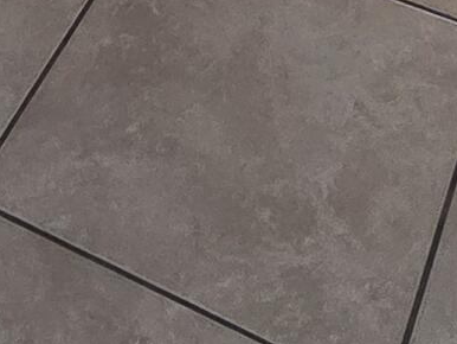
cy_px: -803
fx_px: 1334
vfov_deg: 9.6
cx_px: 85
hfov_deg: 19.2
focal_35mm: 101
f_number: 2.2
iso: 250
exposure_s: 1/120
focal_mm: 2.2
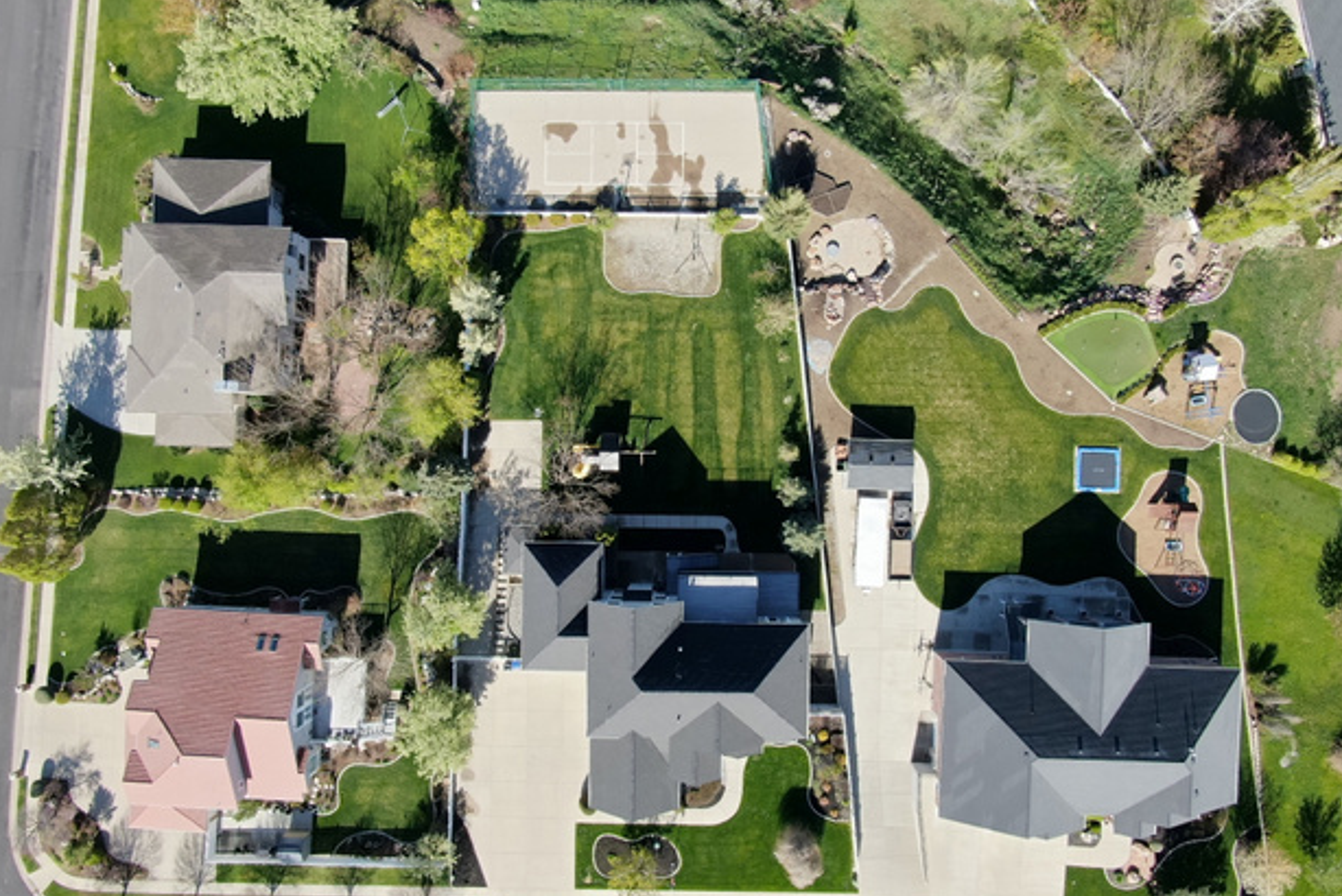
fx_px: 970
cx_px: 684
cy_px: 452
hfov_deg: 69.4
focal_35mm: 26
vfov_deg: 49.6
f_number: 2.8
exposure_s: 1/640
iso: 400
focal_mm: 4.39
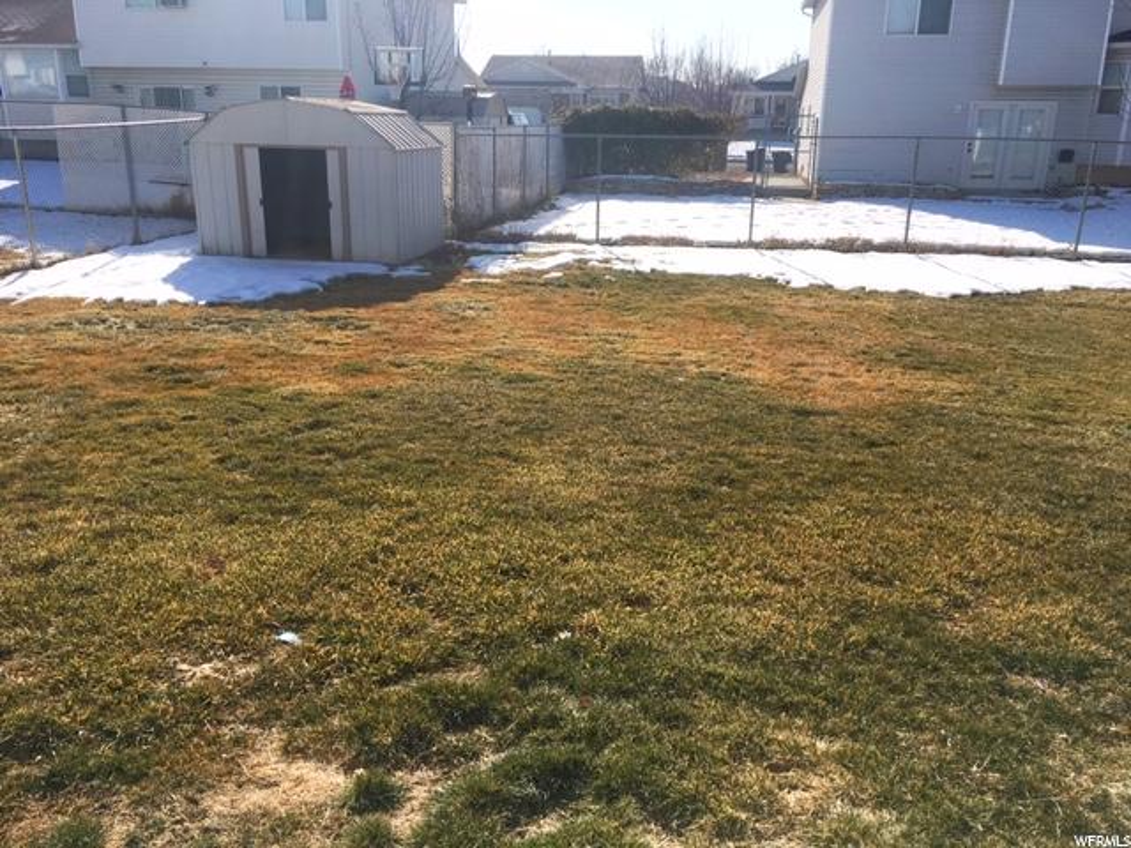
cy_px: 424
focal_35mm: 29
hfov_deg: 61.7
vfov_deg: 48.2
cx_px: 566
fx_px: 948
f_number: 2.2
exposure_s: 1/2331
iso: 25
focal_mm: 4.15
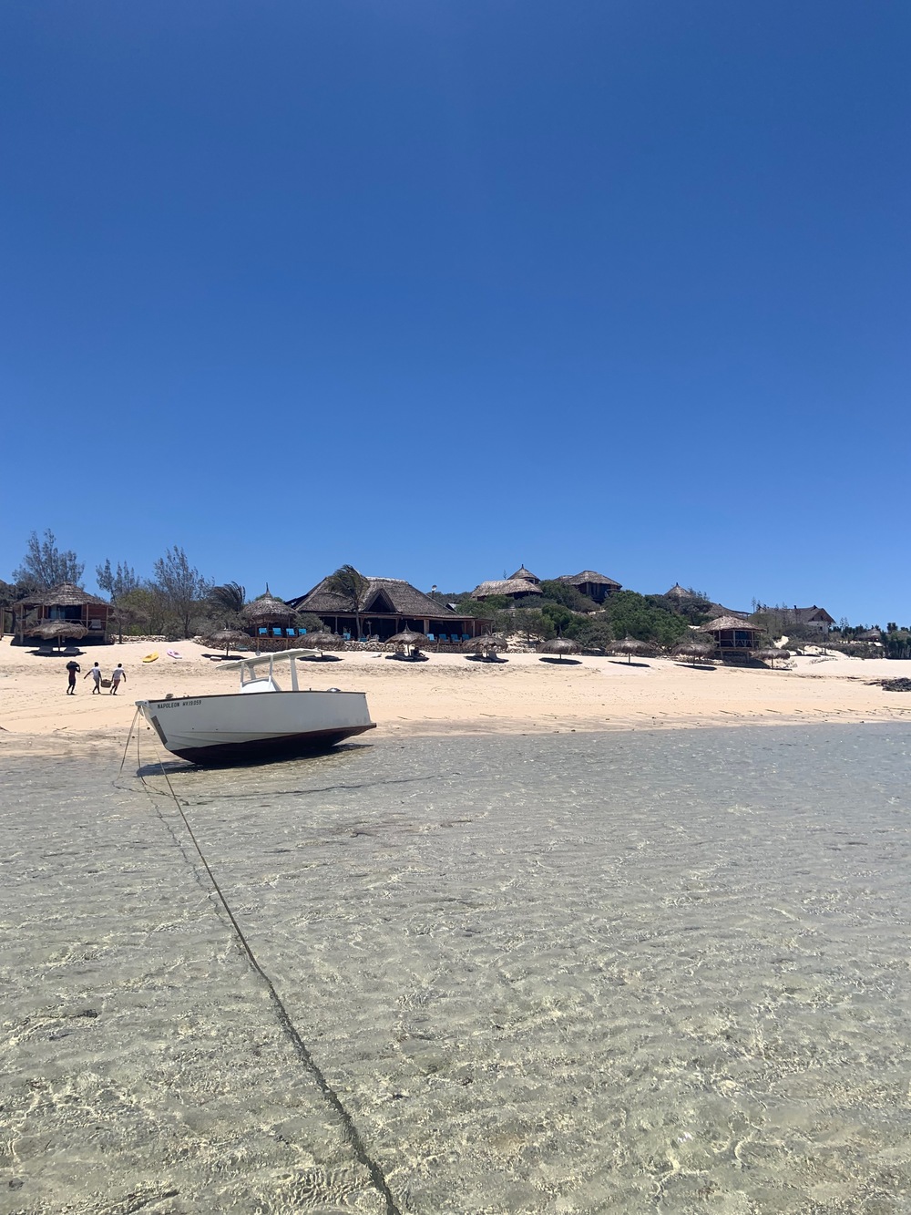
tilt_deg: +6.3
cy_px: 608
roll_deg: +1.4
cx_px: 456
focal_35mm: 26
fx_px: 912
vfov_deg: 67.3
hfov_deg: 53.1
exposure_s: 1/4464
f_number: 1.8
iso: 25
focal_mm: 4.25
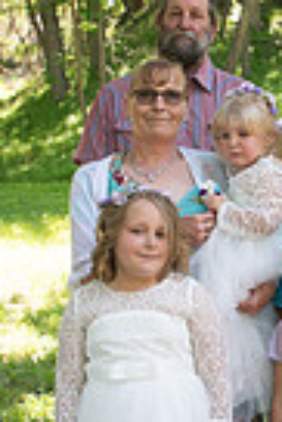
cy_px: 254
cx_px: 319
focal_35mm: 96
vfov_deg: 21.2
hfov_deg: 13.9
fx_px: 1125
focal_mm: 29
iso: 250
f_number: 5
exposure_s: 1/125
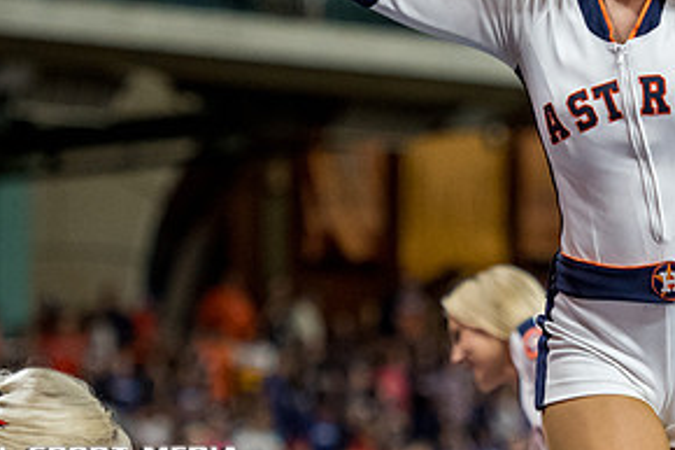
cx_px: 651
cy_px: 125
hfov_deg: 4.9
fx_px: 7908
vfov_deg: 3.3
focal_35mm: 422
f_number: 4
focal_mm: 125
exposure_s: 1/1250
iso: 3200
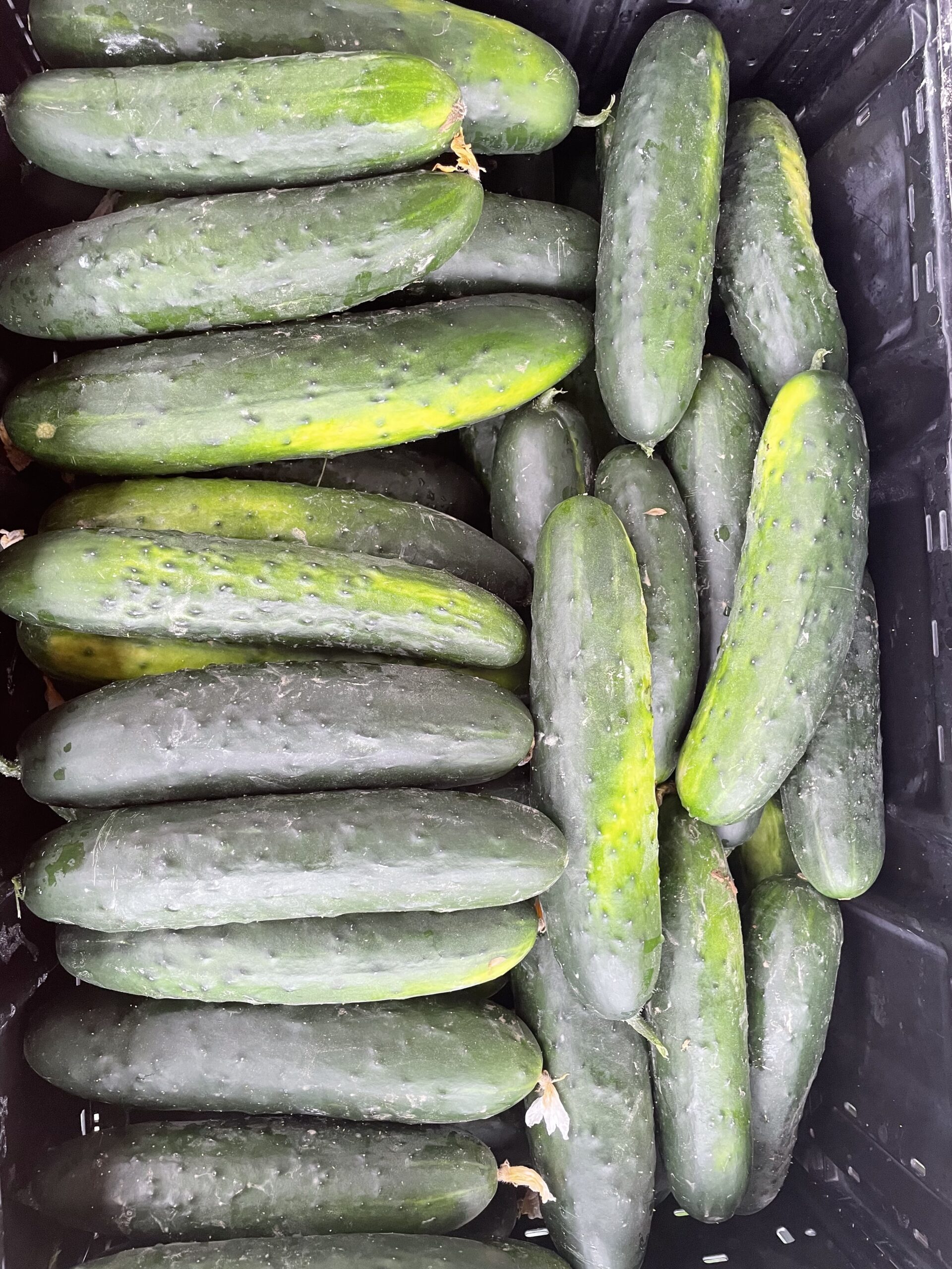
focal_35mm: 26
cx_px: 476
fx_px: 953
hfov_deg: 53.1
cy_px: 634
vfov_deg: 67.3
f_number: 1.6
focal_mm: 4.2
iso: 125
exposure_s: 1/60
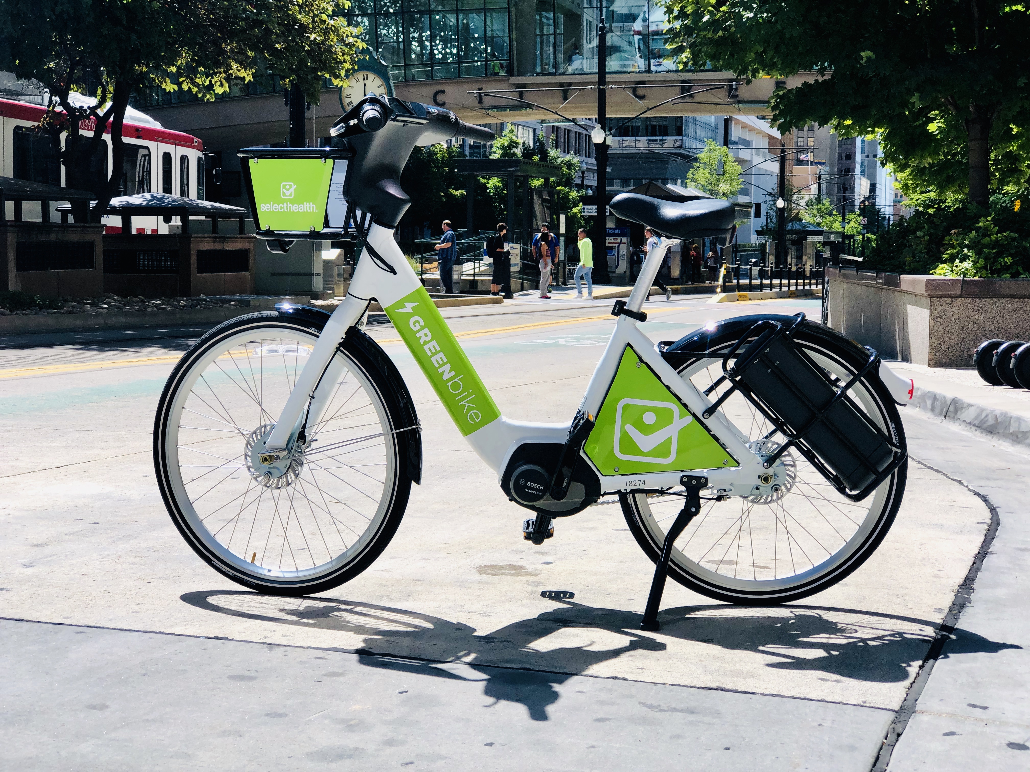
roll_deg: +0.4
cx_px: 515
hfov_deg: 33.8
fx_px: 1696
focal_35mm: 57
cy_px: 386
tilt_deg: -6.6
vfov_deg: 25.7
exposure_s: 1/771
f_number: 2.8
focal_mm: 6.6
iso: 20
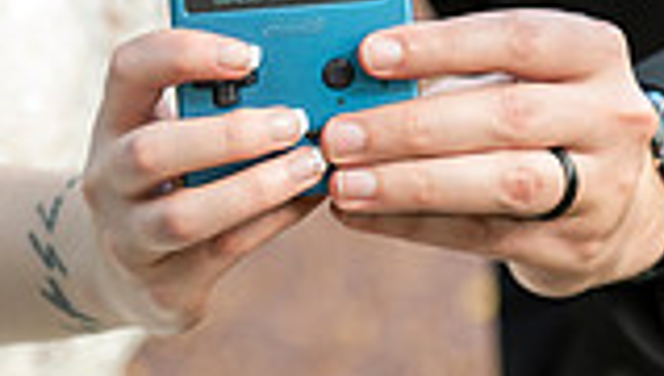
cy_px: -196
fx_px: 3650
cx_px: 242
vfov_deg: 5.8
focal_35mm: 207
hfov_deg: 10.4
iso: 400
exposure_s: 1/200
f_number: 4
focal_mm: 70
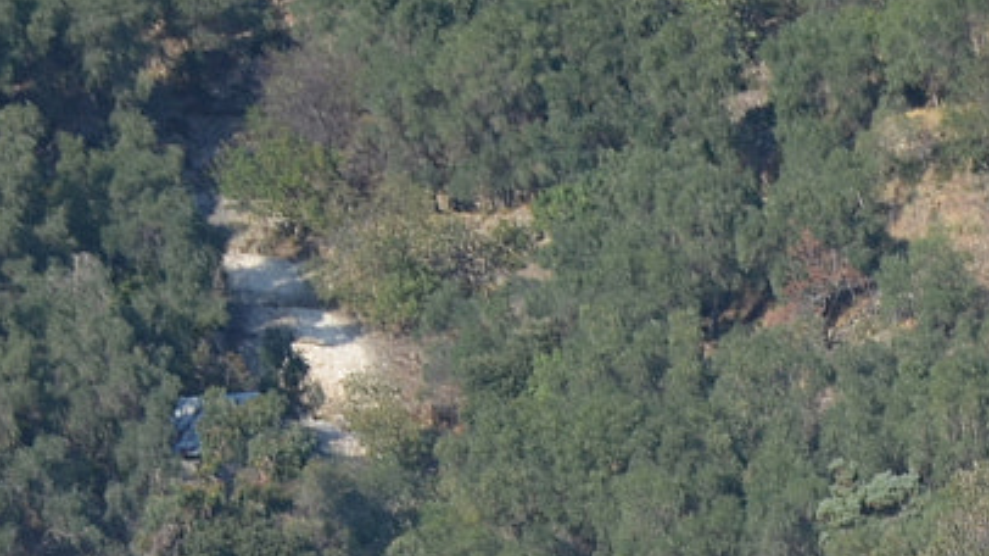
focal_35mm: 649
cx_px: 1060
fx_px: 17014
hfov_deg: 3.3
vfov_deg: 1.9
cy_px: 818
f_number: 6.3
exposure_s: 1/640
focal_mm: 105
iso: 200
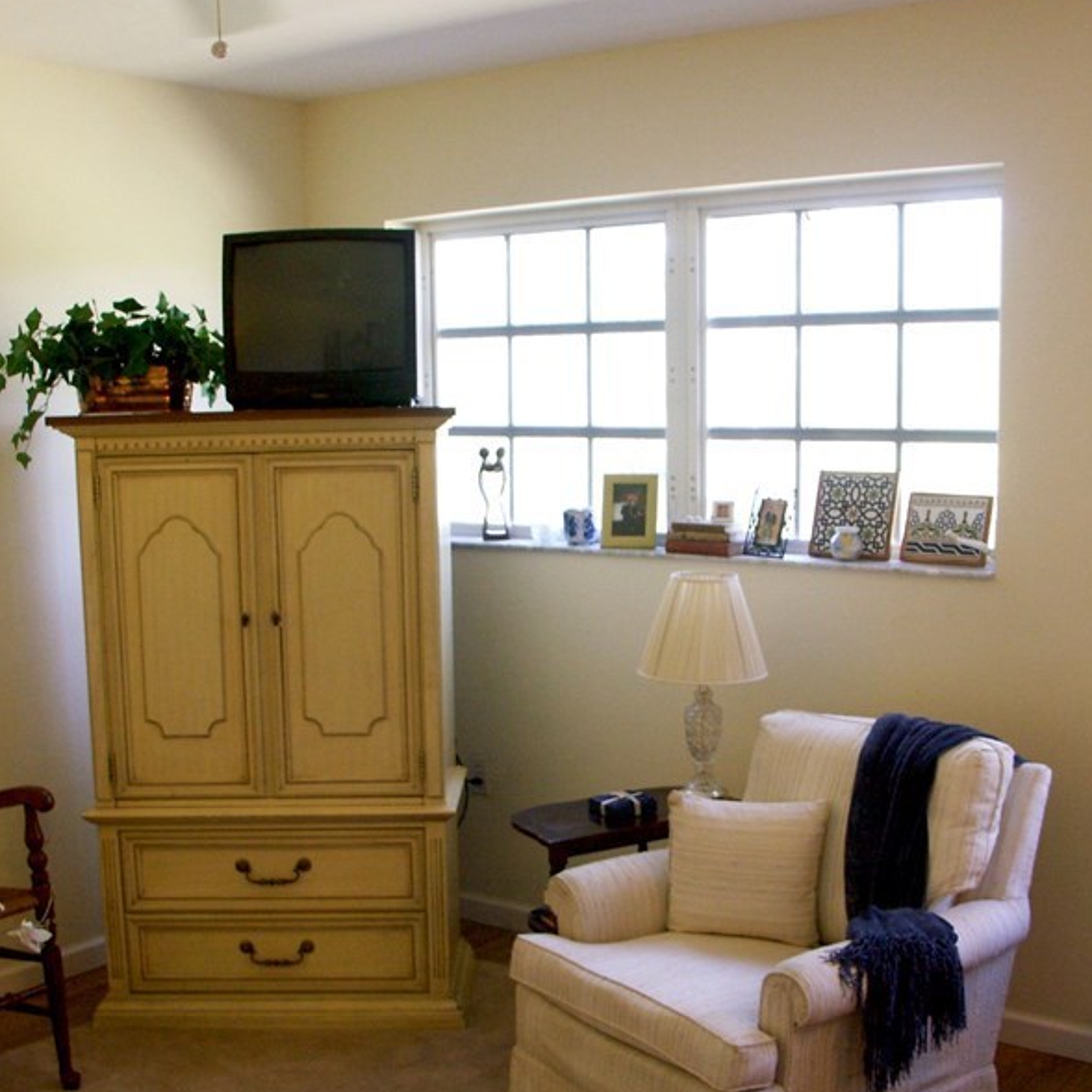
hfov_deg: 39.2
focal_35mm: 43
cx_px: 560
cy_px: 660
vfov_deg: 39.0
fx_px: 1535
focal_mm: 7.21
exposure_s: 1/25
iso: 200
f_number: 2.8
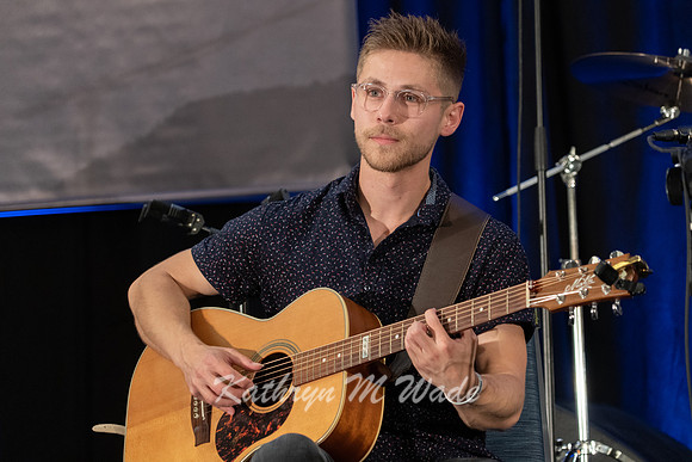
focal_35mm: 181
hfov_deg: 11.4
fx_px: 3480
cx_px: 346
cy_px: 231
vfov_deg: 7.6
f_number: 6.3
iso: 5000
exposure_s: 1/160
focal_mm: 181
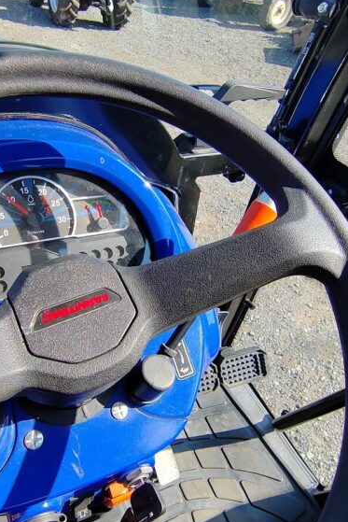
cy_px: 258
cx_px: 132
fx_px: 435
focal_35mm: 30
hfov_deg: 43.3
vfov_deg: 61.9
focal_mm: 2.16
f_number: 2.2
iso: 100
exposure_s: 1/320
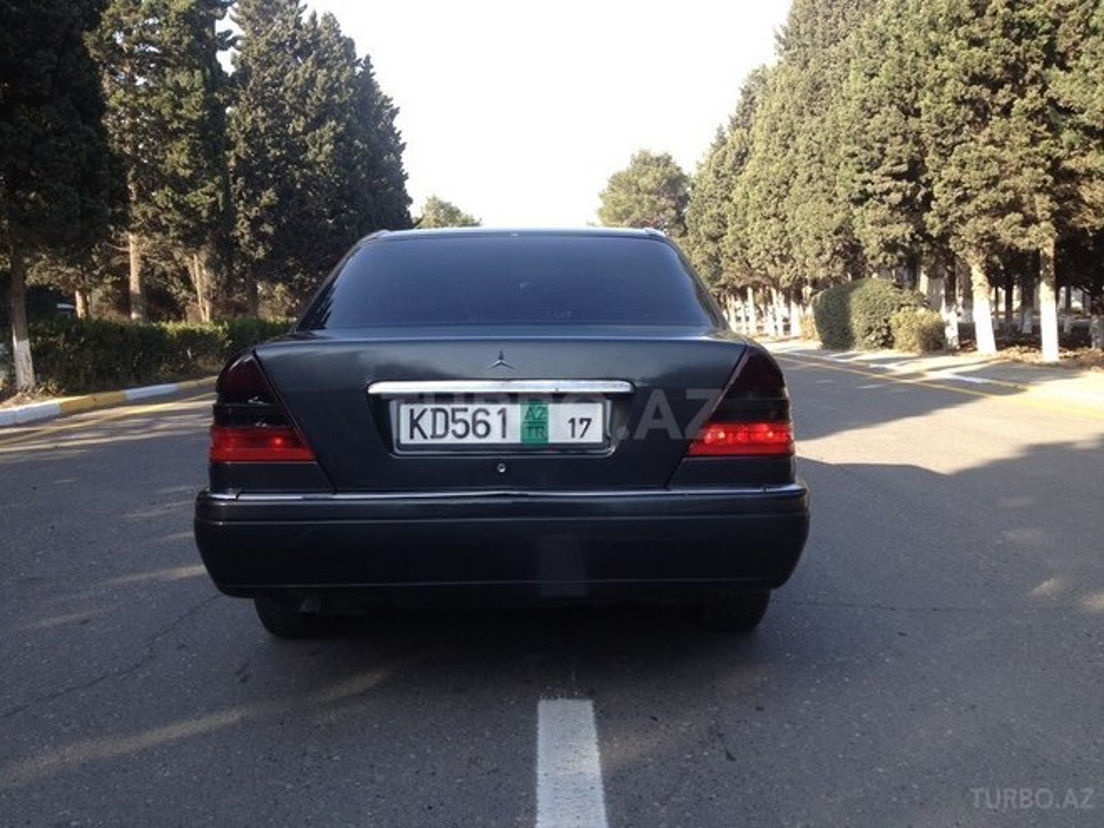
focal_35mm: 35
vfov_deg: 40.7
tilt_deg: -4.3
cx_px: 552
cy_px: 414
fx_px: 1116
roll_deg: -0.2
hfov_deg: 52.6
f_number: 2.4
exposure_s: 1/394
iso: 50
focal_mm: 4.28
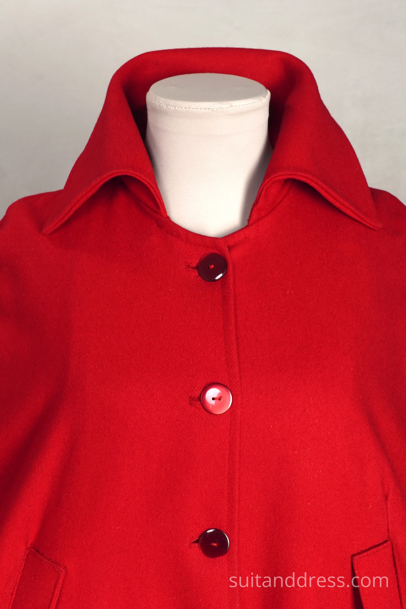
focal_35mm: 48
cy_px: 304
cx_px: 203
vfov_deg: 41.1
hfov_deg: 28.1
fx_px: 812
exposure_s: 1/50
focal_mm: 32
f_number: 6.3
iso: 400
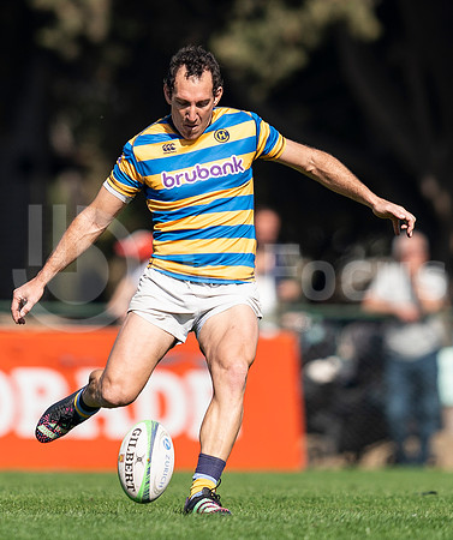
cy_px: 31
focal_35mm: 1169
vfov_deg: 1.6
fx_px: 19051
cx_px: 125
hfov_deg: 1.4
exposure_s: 1/1250
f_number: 2.8
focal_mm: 400
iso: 100
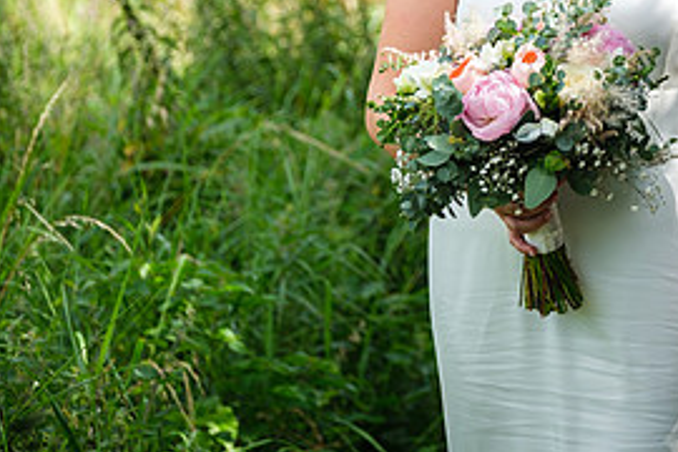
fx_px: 4369
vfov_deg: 5.9
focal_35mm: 232
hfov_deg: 8.9
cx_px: 535
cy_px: -26
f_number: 2.8
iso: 160
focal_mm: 71.5
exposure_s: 1/500
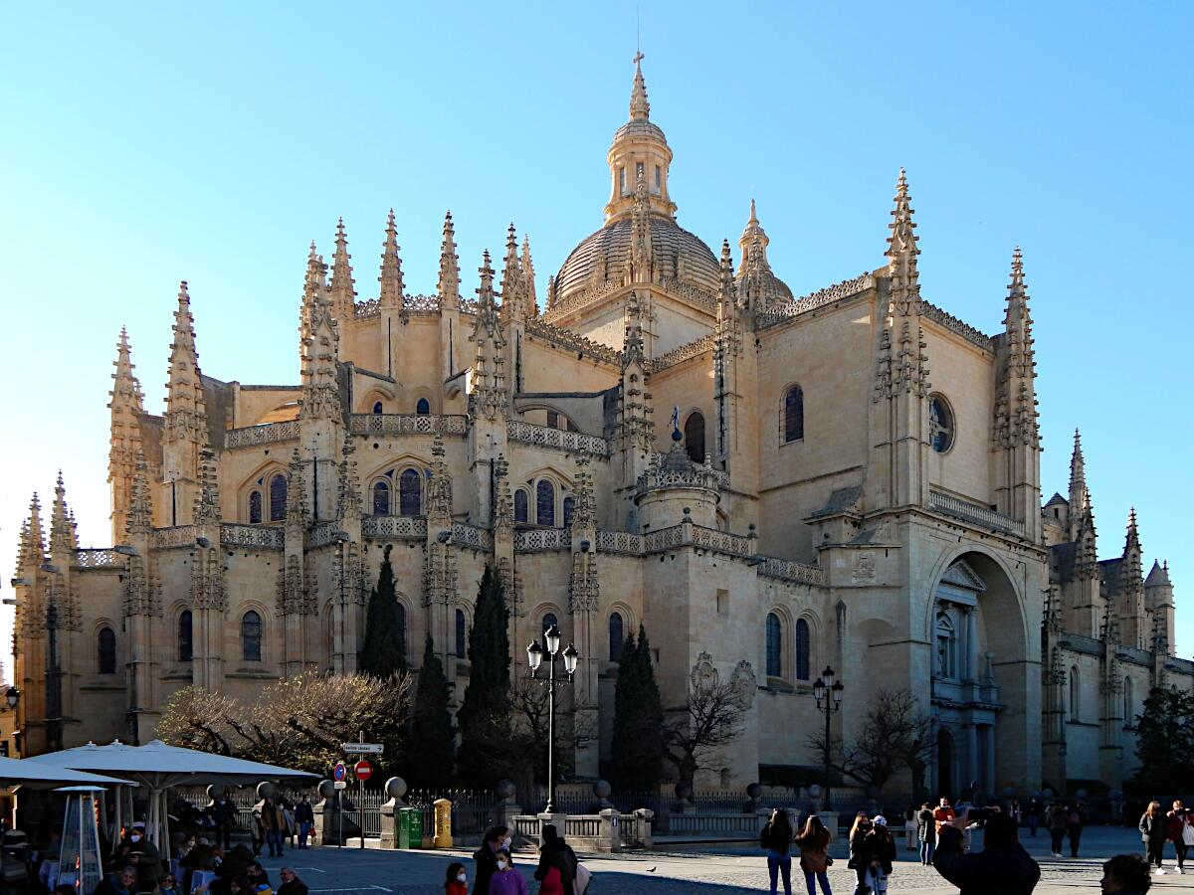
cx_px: 597
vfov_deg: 45.4
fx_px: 1069
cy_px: 448
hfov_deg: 58.4
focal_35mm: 31
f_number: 3.2
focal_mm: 5.6
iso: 125
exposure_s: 1/500
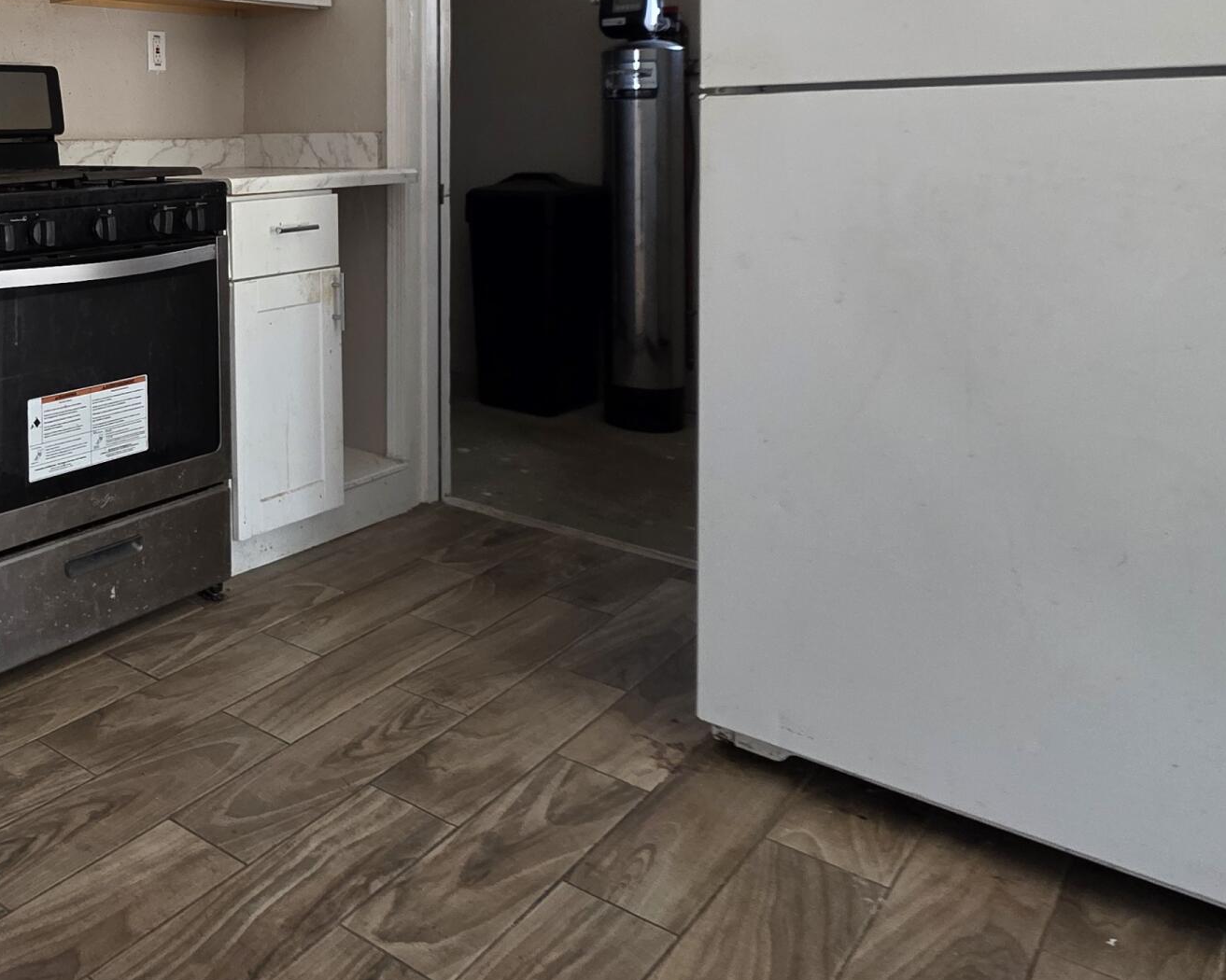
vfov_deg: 46.9
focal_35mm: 29
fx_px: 1052
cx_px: 66
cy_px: 176
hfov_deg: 51.4
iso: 200
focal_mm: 2.2
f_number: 1.9
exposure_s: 1/120
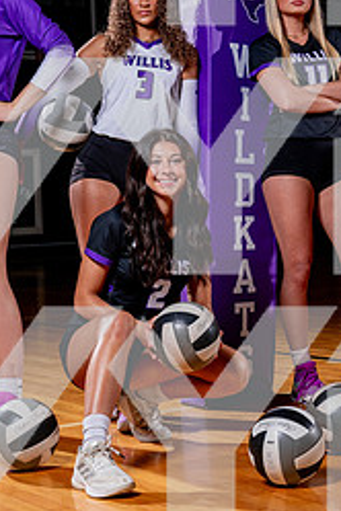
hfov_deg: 15.1
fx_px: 1279
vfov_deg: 22.5
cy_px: 167
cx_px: 294
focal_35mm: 90
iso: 100
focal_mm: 38
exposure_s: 1/250
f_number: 8
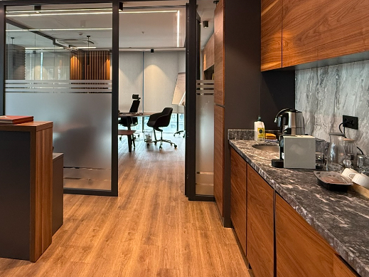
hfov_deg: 64.5
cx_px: 140
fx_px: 288
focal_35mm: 27
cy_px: 88
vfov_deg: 50.2
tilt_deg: +0.5
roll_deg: -0.9
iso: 320
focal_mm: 2.22
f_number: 2.2
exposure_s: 1/100
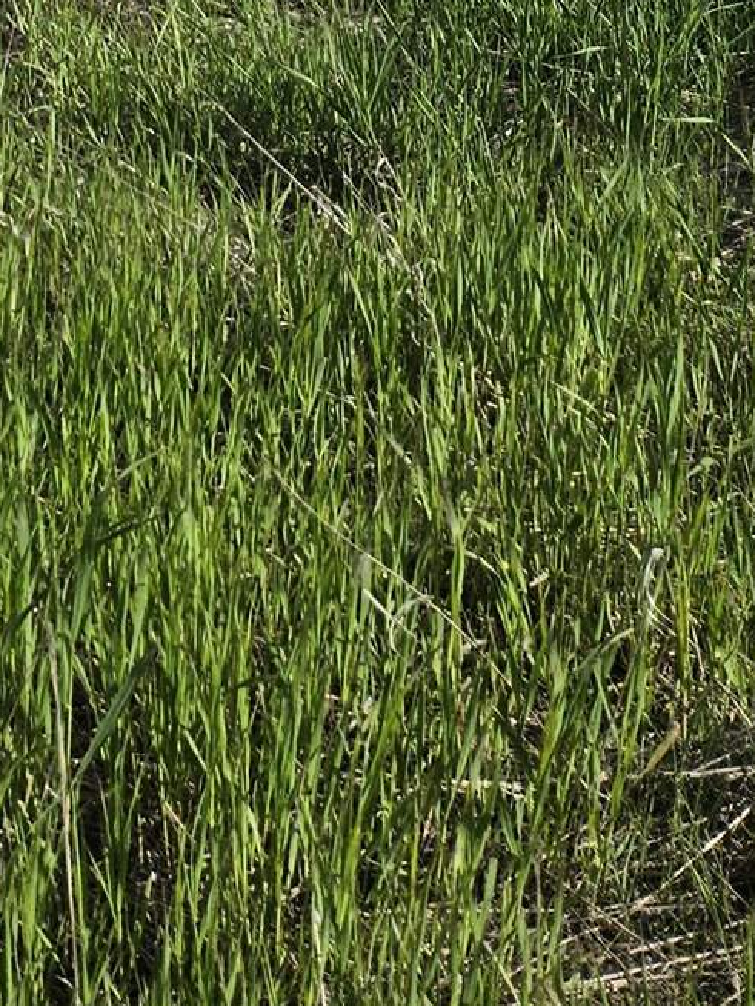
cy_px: -578
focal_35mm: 81
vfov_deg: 20.1
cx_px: -458
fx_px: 2354
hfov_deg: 16.3
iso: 25
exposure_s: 1/3109
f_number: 1.8
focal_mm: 5.4
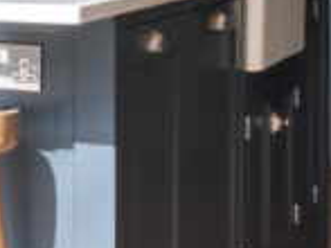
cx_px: -612
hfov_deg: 9.2
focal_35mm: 177
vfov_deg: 8.2
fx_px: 1691
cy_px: -98
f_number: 8
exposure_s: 1/125
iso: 200
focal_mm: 26
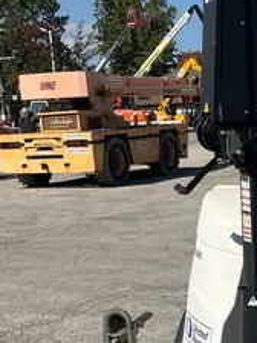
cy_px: 272
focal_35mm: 85
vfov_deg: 22.7
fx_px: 841
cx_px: 274
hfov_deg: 16.9
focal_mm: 5.1
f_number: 1.6
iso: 50
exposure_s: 1/5848
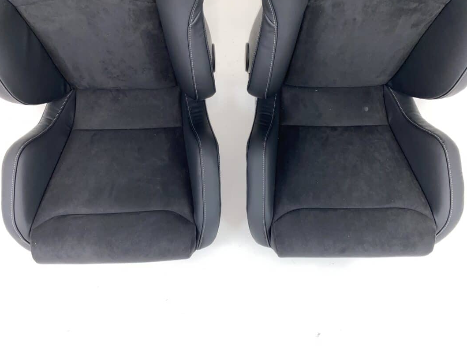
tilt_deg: -73.3
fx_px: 364
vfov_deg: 51.3
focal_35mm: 27
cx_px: 233
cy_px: 175
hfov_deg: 65.3
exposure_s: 1/24
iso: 50
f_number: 1.8
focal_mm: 4.25
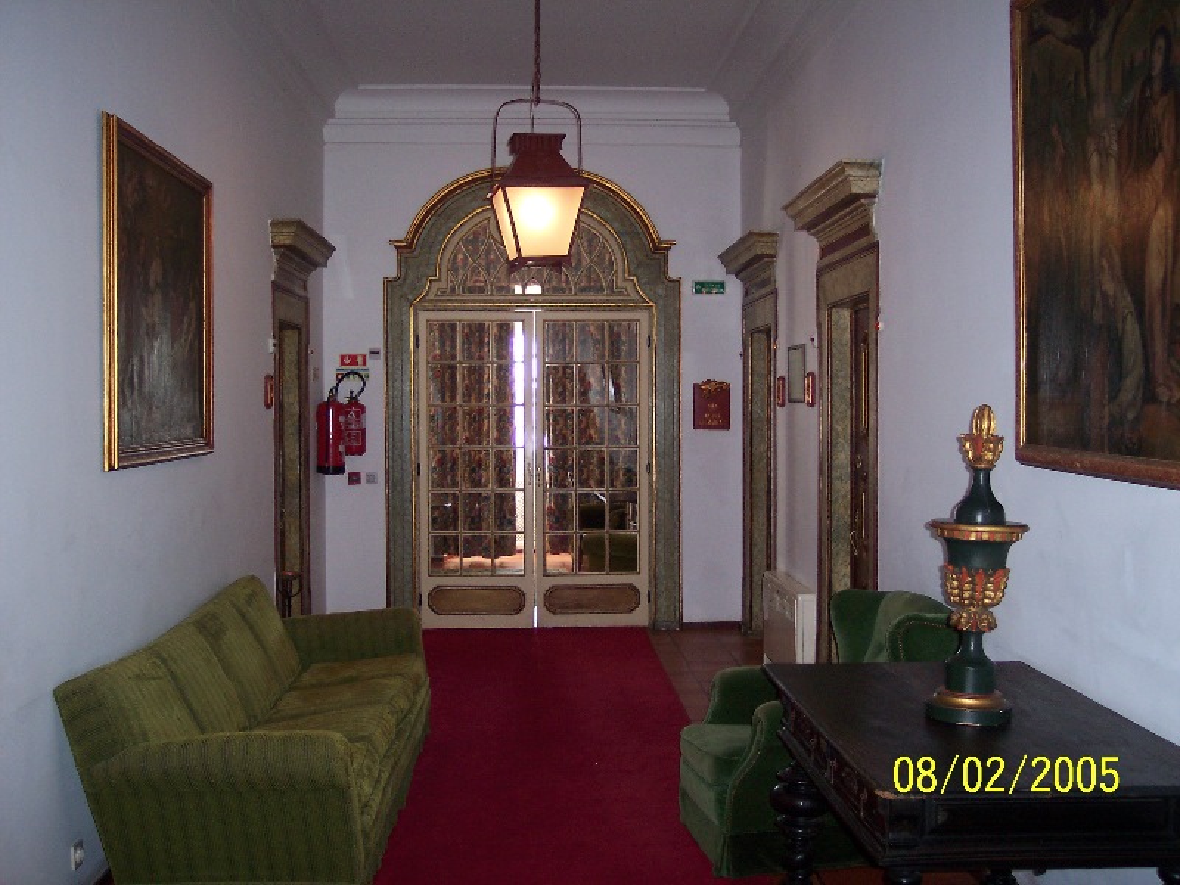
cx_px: 590
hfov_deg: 49.0
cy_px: 442
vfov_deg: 37.7
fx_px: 1295
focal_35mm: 38
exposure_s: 1/30
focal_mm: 8
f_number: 2.8
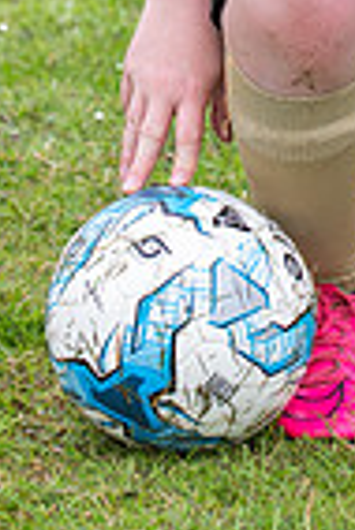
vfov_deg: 4.1
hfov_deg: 2.8
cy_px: -243
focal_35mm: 499
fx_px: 7363
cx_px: 400
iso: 500
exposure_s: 1/400
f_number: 5
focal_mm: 105
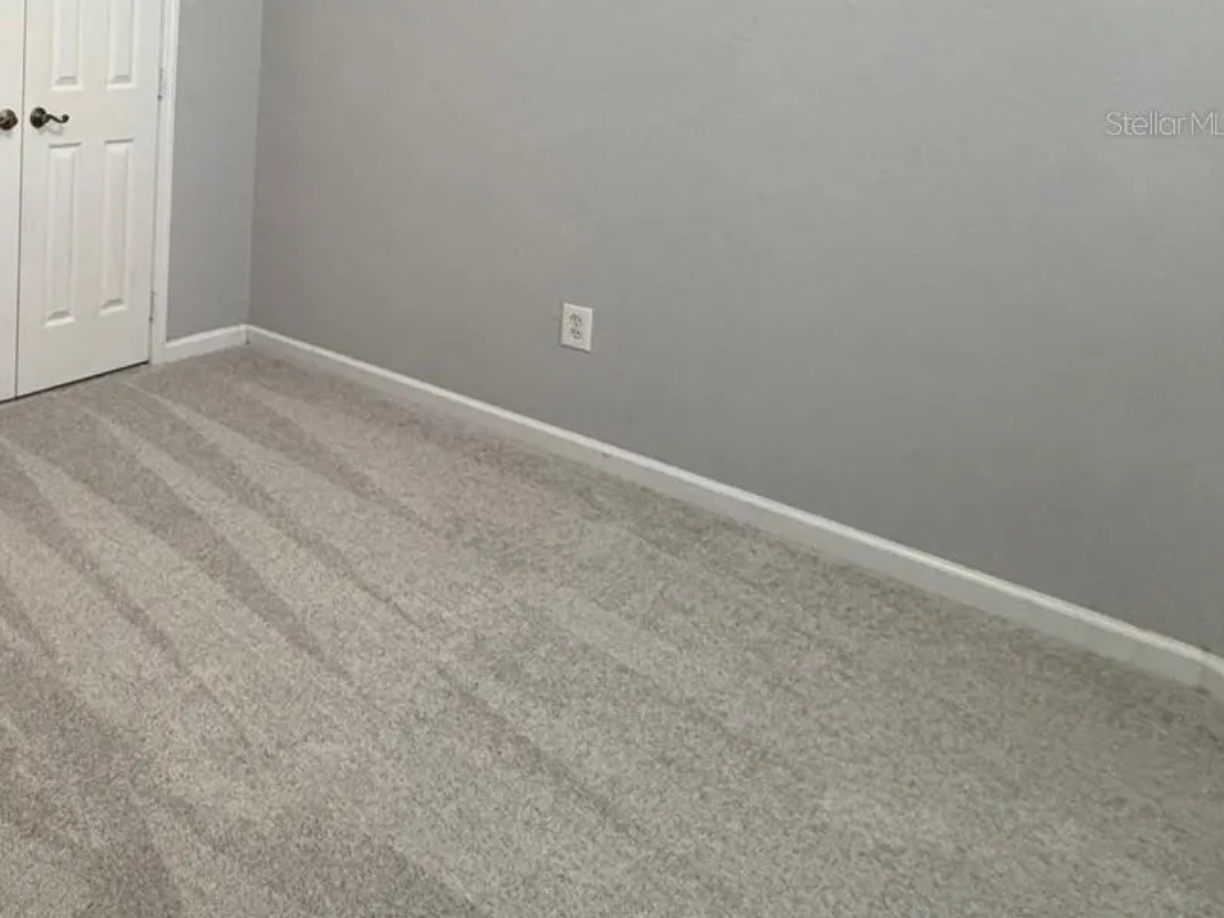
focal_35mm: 28
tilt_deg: -6.1
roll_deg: -1.3
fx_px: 990
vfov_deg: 45.8
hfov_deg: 51.9
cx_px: 26
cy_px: 122
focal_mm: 2.22
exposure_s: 1/60
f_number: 2.2
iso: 400
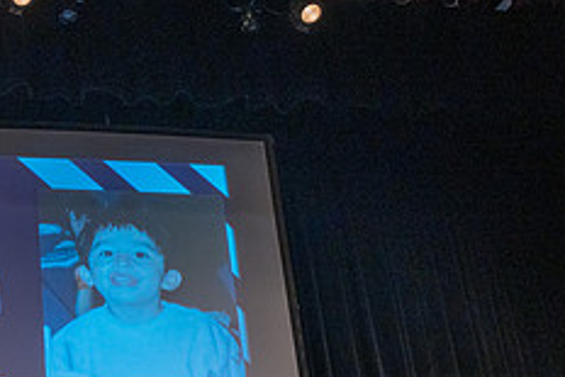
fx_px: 942
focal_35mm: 60
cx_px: -58
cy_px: 410
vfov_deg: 21.5
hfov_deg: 29.9
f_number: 2.8
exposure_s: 1/160
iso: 2500
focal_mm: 24
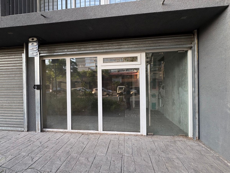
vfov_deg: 85.7
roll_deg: +0.7
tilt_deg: -0.9
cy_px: 86
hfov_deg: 102.1
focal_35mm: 14
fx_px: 93
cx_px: 115
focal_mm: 2.22
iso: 64
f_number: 2.2
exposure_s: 1/99
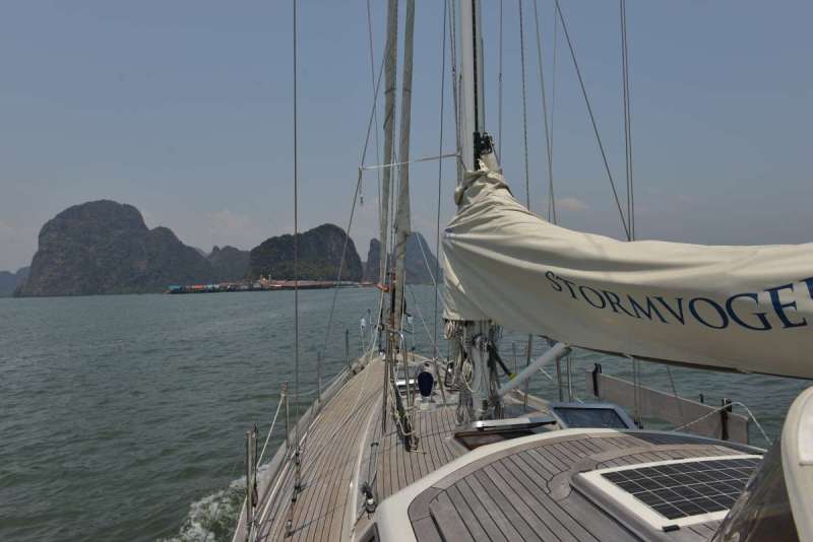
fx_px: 542
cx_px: 406
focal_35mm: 24
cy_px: 271
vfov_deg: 53.2
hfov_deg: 73.7
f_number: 8
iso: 100
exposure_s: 1/250
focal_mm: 24
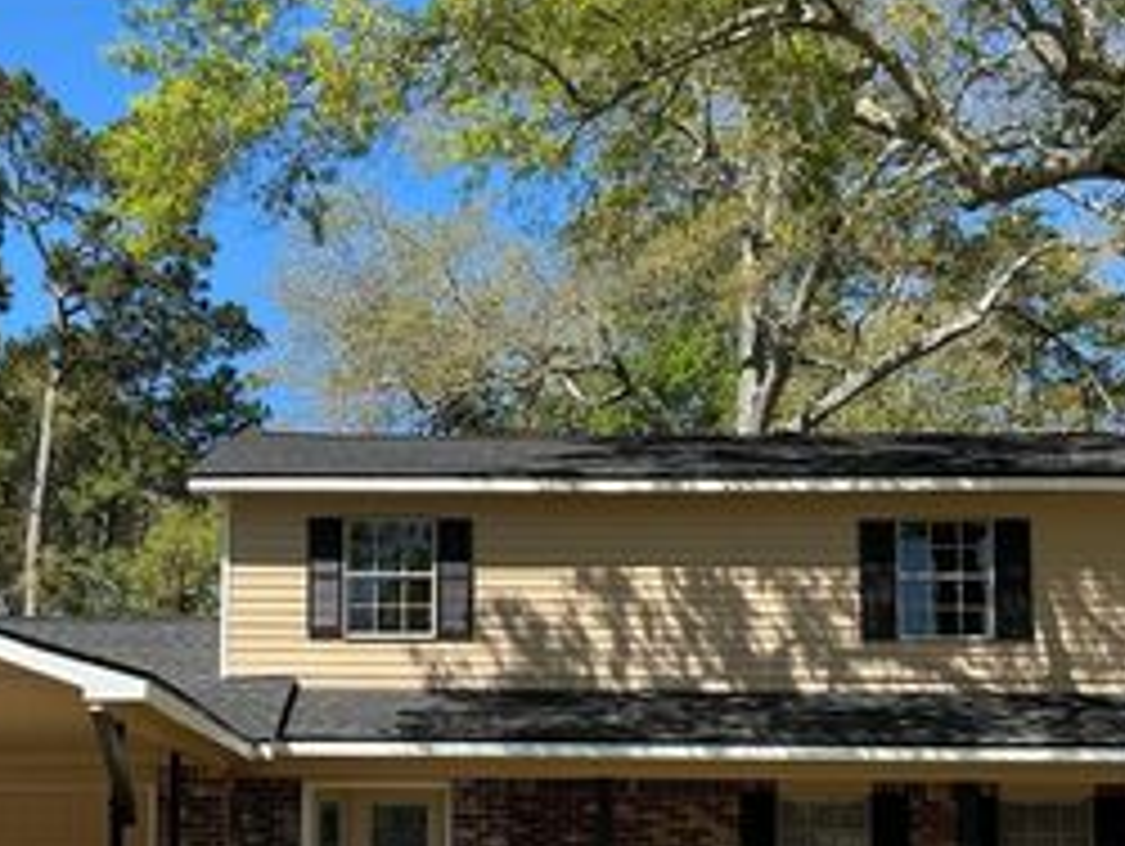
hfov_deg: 33.0
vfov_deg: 24.7
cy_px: 709
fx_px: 1887
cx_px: 405
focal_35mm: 58
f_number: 1.8
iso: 25
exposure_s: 1/1055
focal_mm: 3
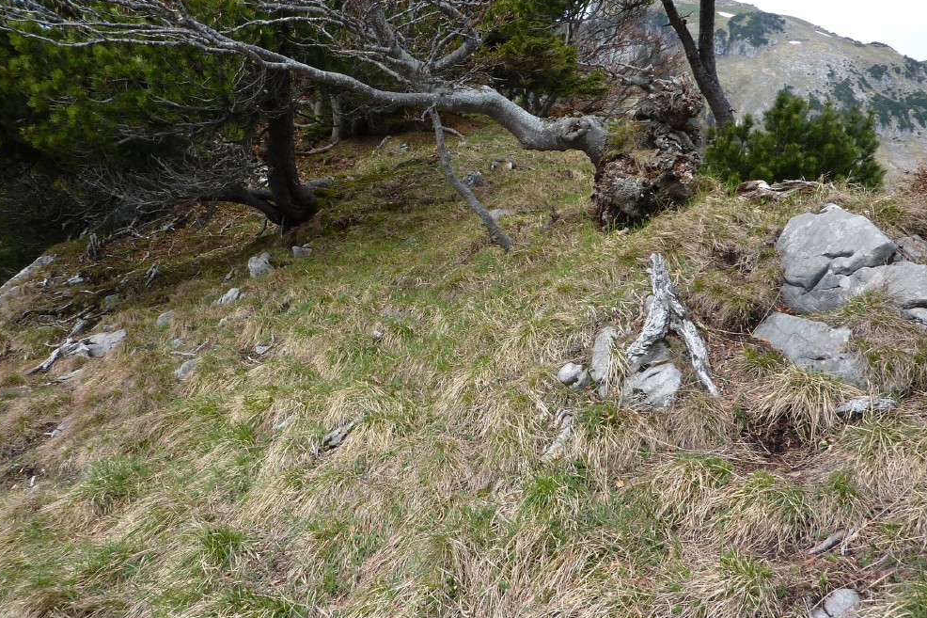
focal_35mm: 27
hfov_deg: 67.4
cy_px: 265
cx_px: 475
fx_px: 695
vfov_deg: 47.8
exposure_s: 1/320
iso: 80
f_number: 4
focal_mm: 4.1
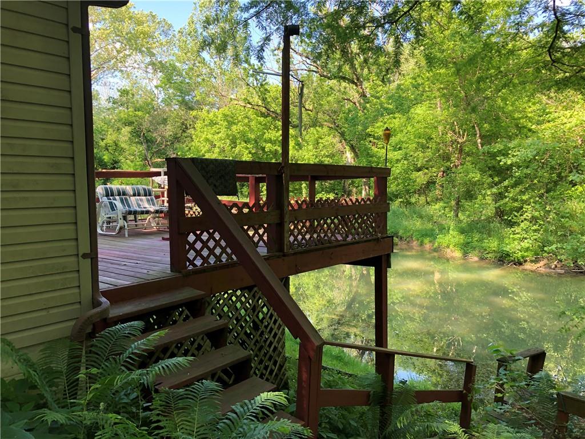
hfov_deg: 63.4
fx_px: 473
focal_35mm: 28
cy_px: 220
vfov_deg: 49.7
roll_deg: +0.3
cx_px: 292
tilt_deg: -4.0
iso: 20
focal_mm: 3.99
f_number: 1.8
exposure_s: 1/120
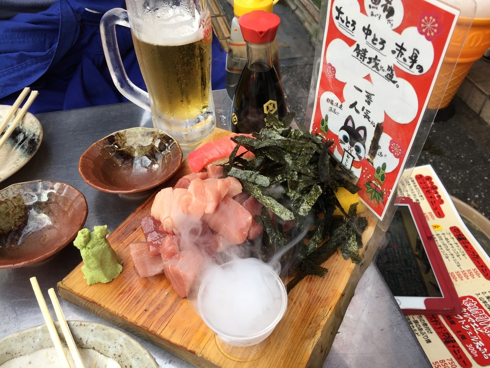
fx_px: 411
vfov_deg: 48.2
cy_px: 184
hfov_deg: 61.7
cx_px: 245
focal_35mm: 29
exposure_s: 1/120
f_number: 2.2
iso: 32
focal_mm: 4.15
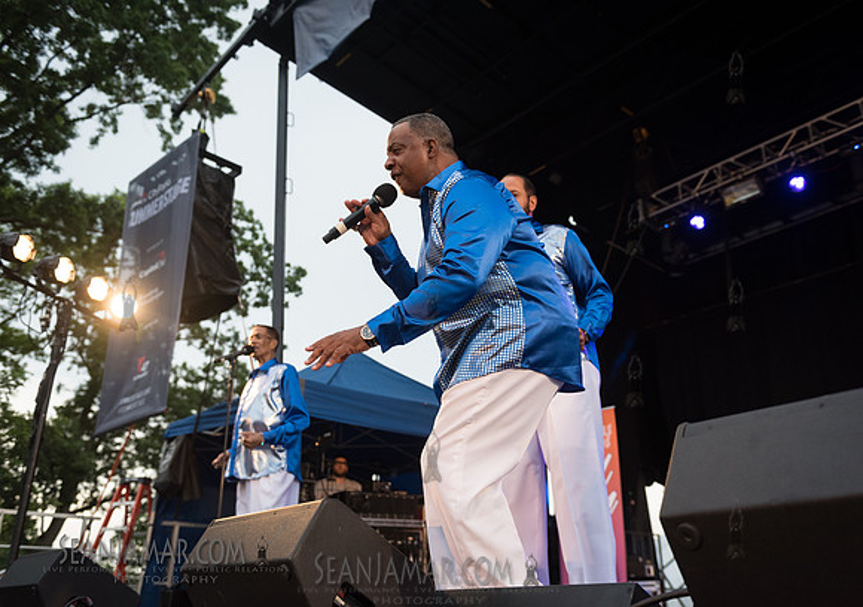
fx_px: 784
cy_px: 304
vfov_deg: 42.3
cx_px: 455
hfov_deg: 57.6
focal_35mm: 32
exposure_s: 1/500
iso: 1250
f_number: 3.5
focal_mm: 31
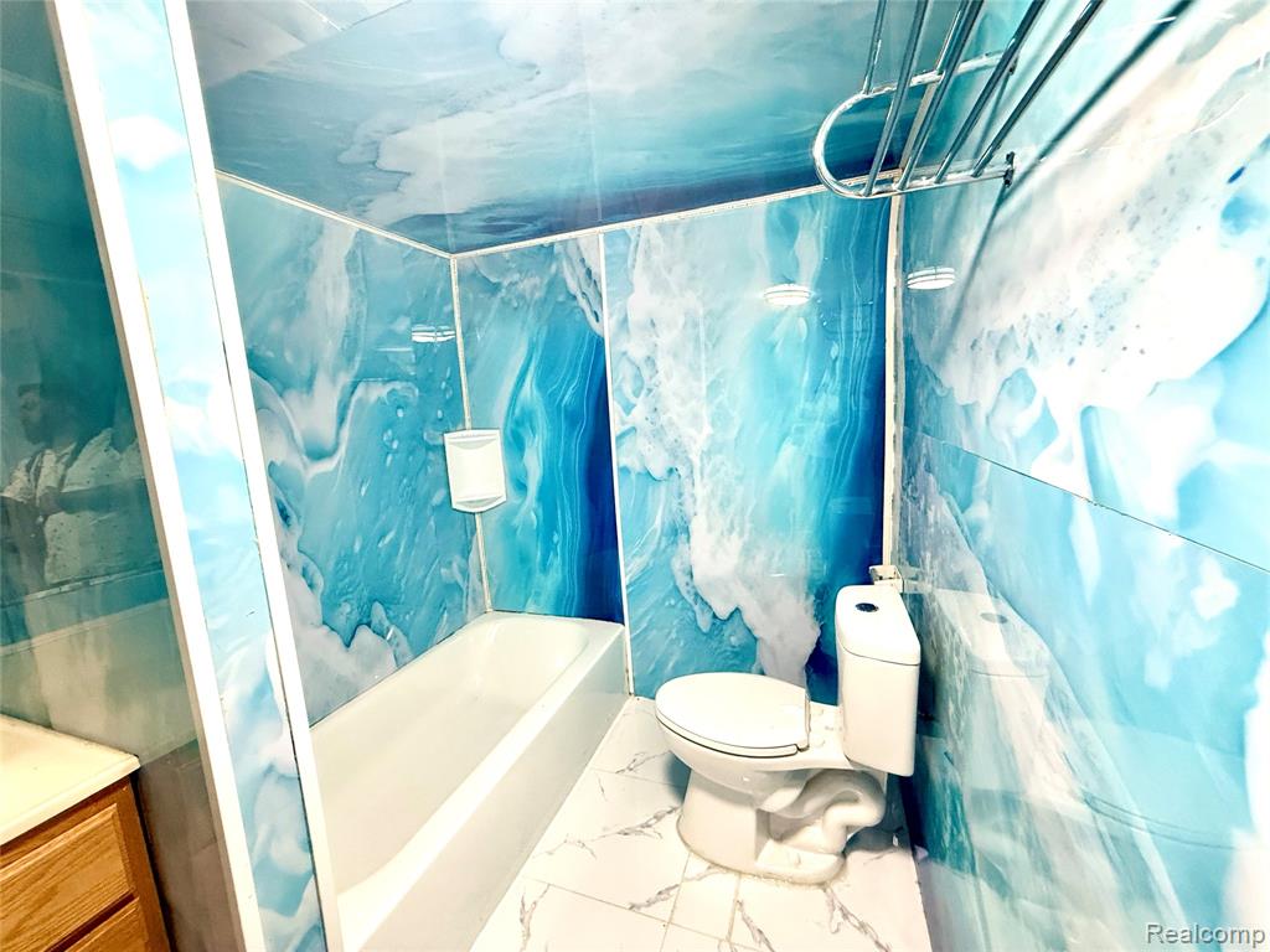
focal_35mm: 14
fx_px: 514
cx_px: 635
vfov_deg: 85.7
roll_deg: +2.7
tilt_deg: -7.8
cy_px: 476
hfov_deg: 102.1
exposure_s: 1/60
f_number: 2.2
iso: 320
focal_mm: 2.22
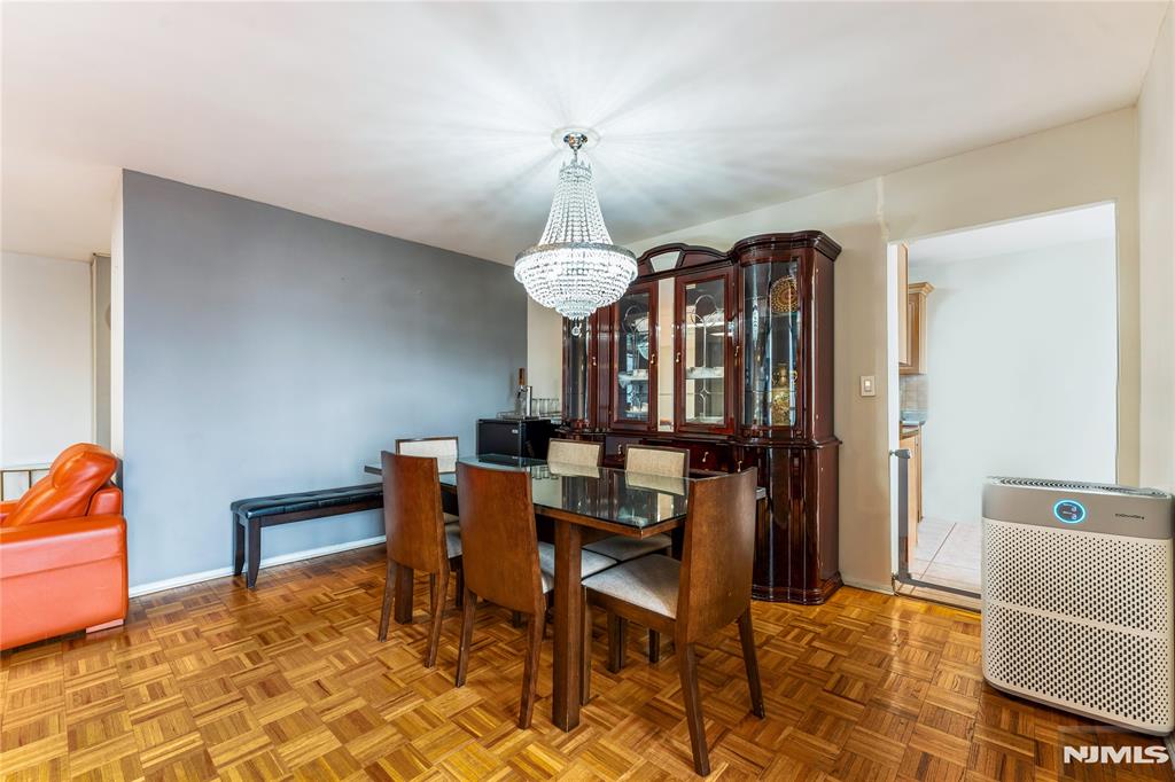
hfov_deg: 99.7
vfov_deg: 76.5
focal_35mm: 15
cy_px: 391
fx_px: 496
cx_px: 588
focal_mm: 15.2
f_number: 8
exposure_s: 1/3
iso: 400
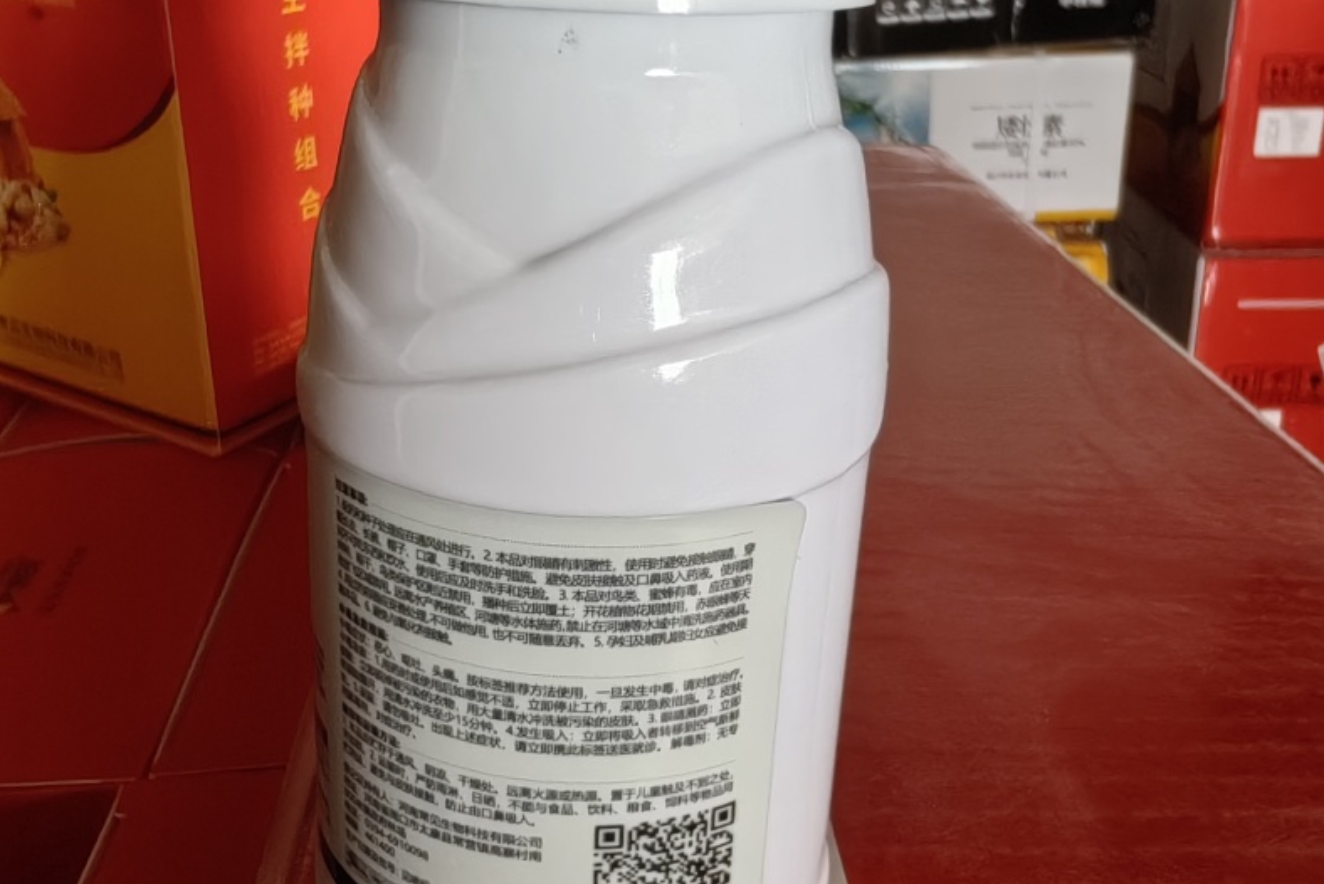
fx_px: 1398
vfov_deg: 35.1
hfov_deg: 50.7
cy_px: 401
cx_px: 669
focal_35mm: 38
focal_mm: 1.68
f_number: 2.2
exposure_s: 1/33.3
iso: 160
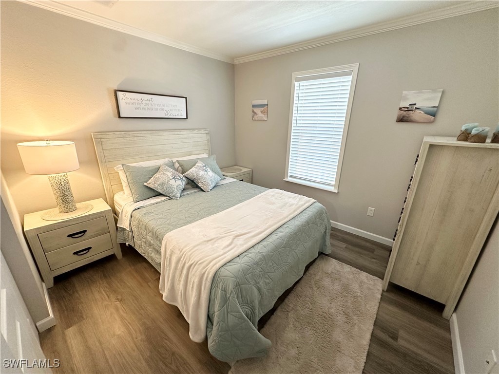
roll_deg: -0.8
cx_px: 250
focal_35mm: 14
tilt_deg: -19.0
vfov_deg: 85.7
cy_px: 187
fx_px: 202
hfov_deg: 102.1
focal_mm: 2.22
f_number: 2.2
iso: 200
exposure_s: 1/60
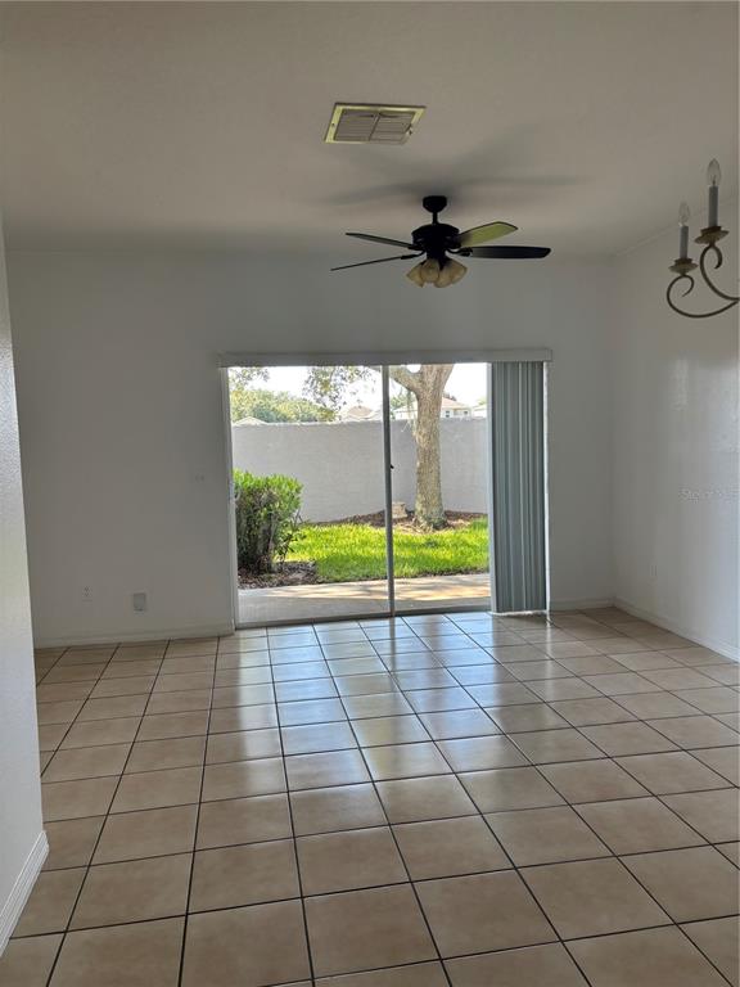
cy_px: 494
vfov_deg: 67.3
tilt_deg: -2.8
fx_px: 741
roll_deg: +1.7
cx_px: 370
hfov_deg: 53.1
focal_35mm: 26
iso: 40
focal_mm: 5.96
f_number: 1.6
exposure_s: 1/121
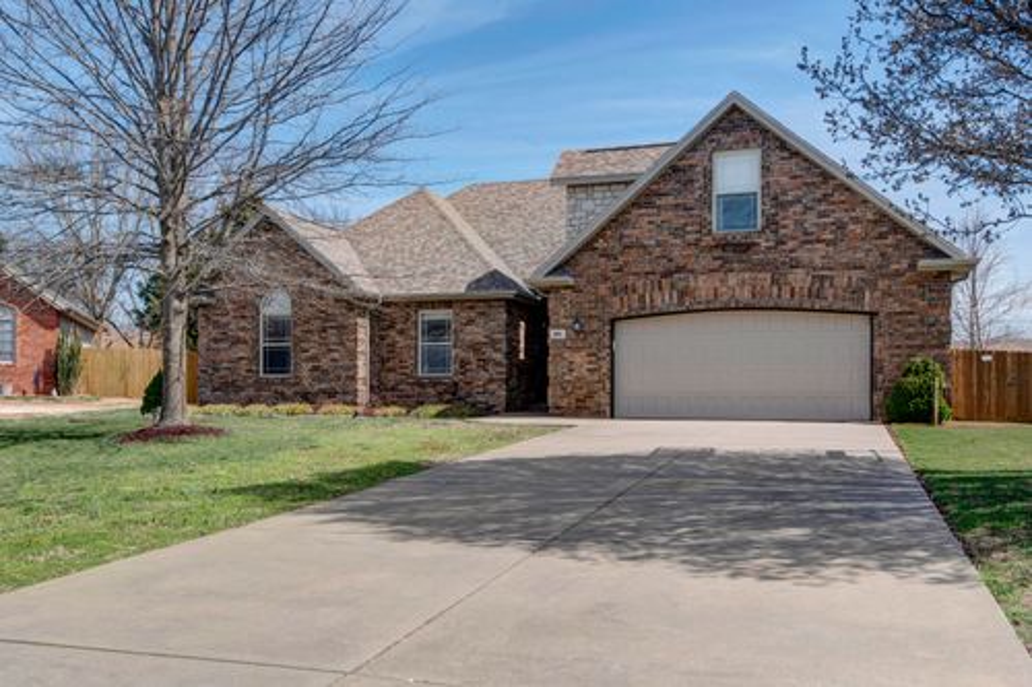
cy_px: 344
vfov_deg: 43.6
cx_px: 516
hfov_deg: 61.9
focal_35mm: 30
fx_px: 860
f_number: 6.3
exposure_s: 1/500
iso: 100
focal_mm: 30
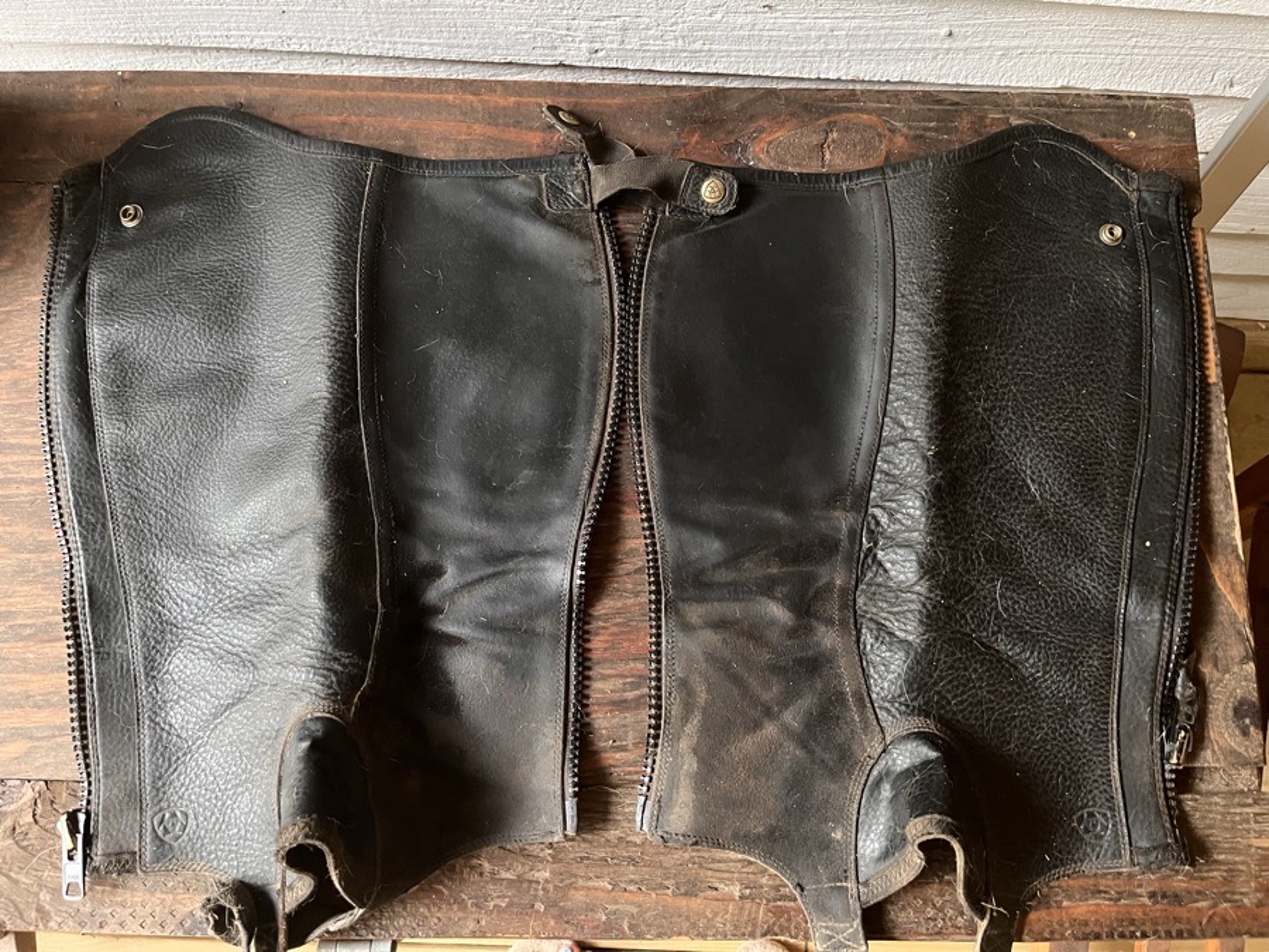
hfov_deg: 67.3
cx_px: 634
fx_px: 953
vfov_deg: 53.1
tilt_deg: -78.8
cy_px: 476
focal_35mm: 26
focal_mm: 5.1
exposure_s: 1/30
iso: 640
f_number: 1.6
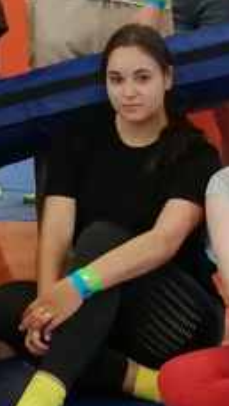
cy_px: -90
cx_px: -81
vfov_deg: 15.6
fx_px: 1423
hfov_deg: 9.0
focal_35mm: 132
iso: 400
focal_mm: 3.46
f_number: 1.8
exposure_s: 1/100
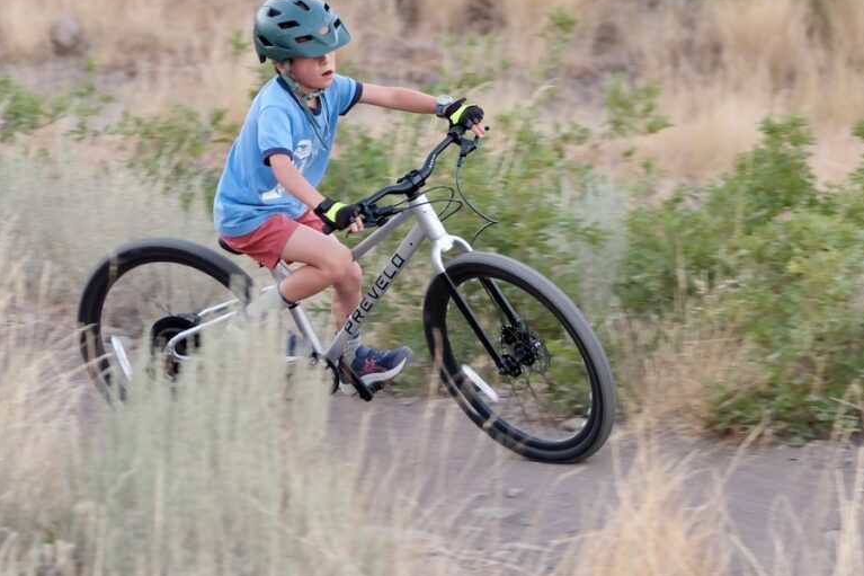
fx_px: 4199
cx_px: 358
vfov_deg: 7.8
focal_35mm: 175
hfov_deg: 11.7
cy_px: 318
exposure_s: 1/125
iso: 640
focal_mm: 87.1
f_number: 2.8
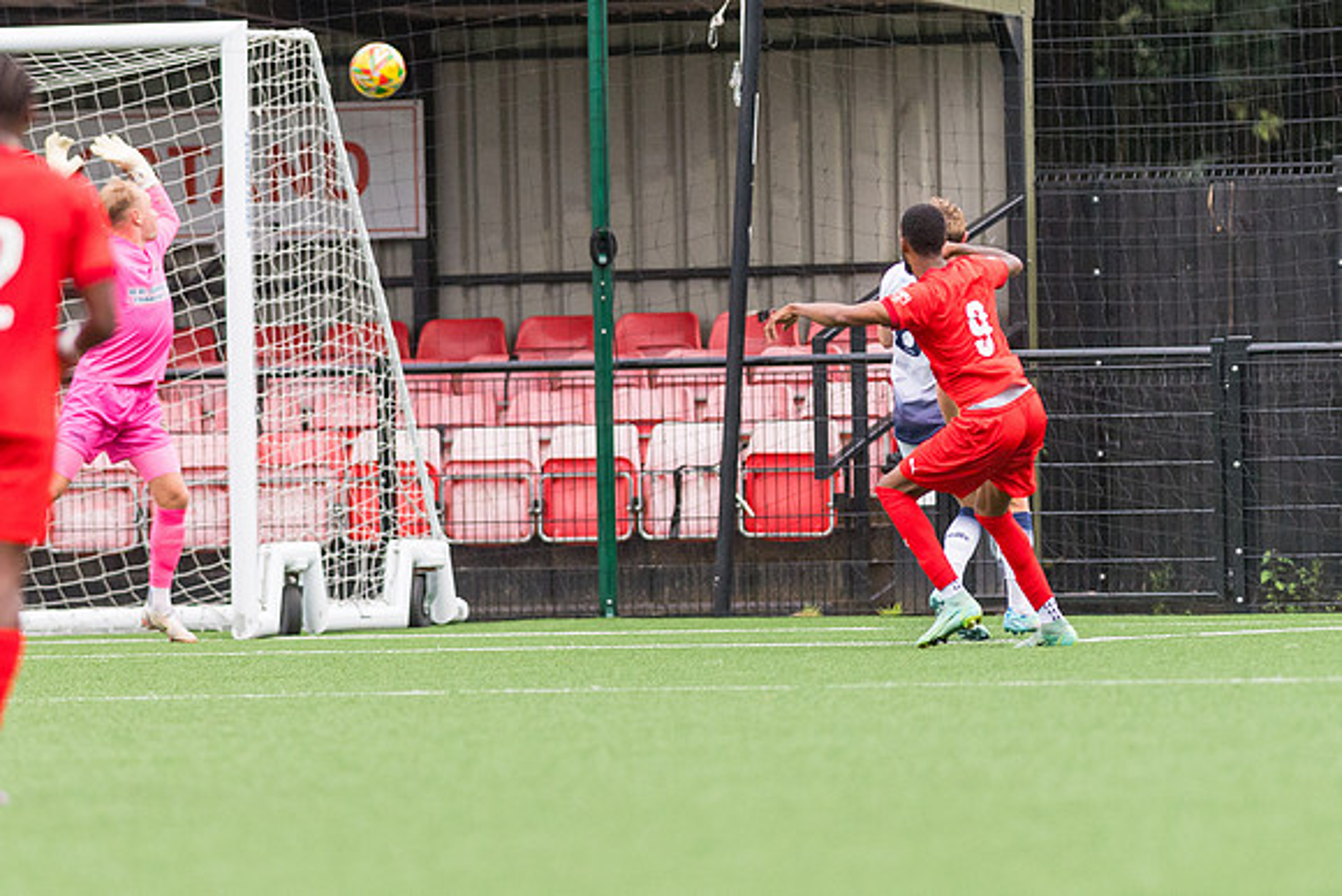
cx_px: 506
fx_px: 20900
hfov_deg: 3.7
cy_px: 445
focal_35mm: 561
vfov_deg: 2.5
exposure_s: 1/1600
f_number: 2.8
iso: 1600
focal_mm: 300
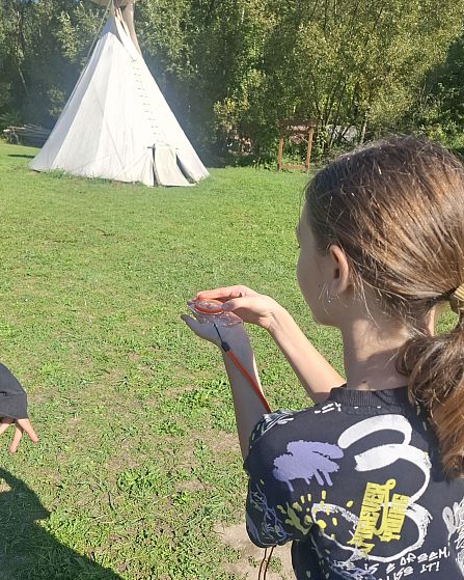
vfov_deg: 64.0
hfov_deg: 53.1
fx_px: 464
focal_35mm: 27
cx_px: 213
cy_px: 314
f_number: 1.8
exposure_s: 1/1692
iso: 50
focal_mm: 5.54
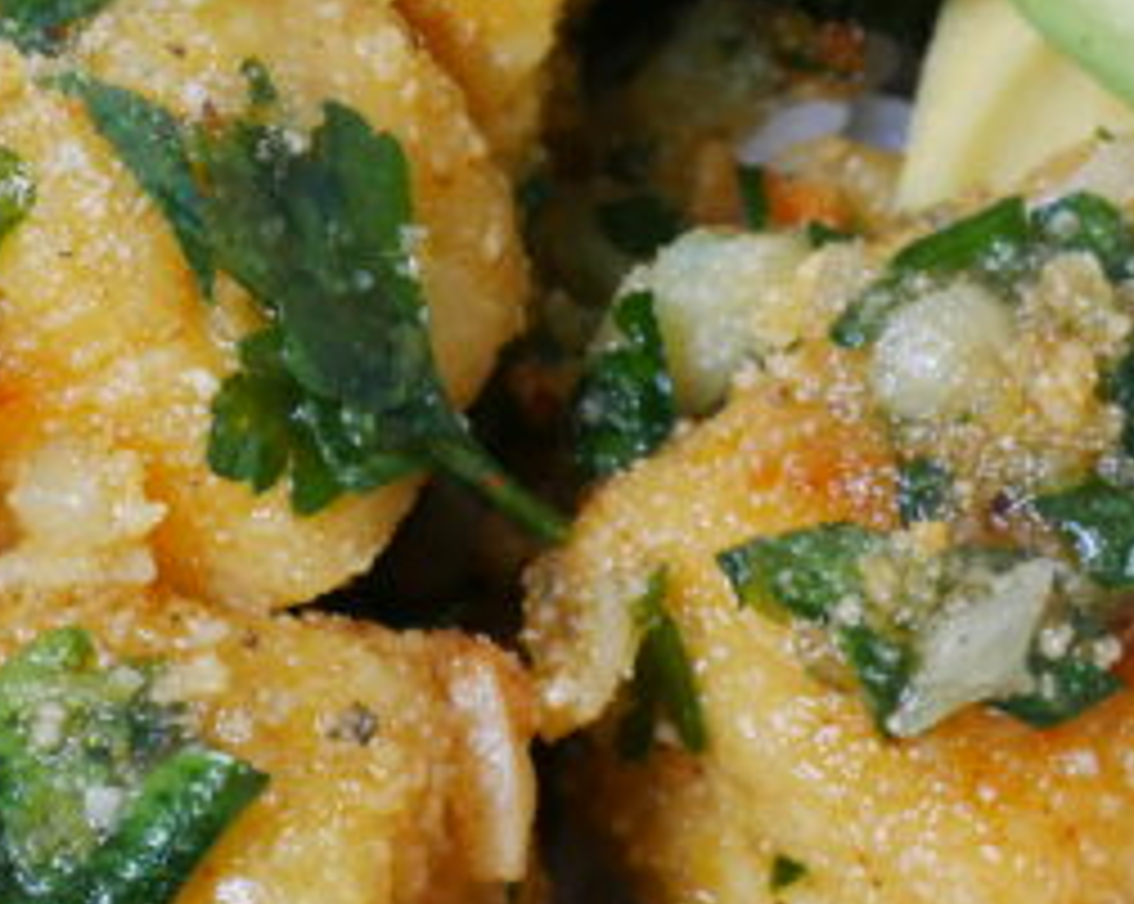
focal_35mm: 161
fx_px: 5397
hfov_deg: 11.9
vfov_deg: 9.5
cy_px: -160
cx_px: 144
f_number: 11
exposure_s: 1/4
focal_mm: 27
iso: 800
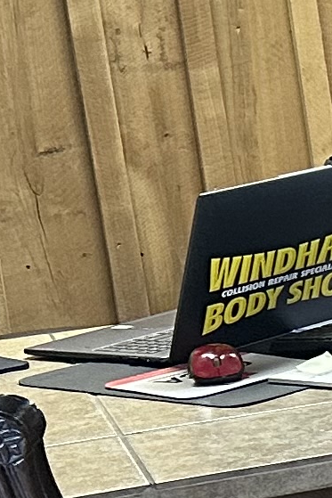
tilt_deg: -13.1
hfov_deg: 6.0
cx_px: 1473
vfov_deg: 11.4
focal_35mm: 180
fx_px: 2488
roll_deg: +1.1
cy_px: 303
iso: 200
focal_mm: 6.86
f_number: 1.78
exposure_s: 1/60
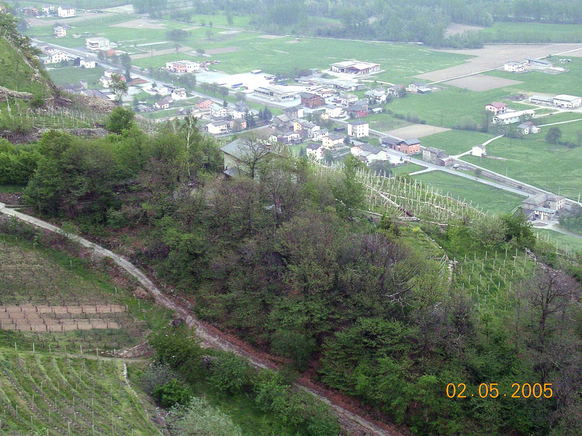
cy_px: 218
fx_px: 1446
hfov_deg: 22.8
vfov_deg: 17.2
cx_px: 291
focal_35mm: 86
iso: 193
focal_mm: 13
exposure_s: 1/60.1
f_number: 4.1
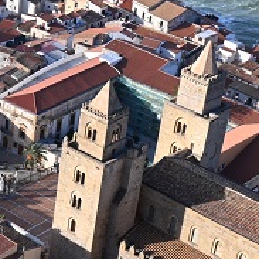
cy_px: 162
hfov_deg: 15.5
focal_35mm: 109
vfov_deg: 16.0
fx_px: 922
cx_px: -34
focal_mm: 19.5
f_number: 5.6
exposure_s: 1/250
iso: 110
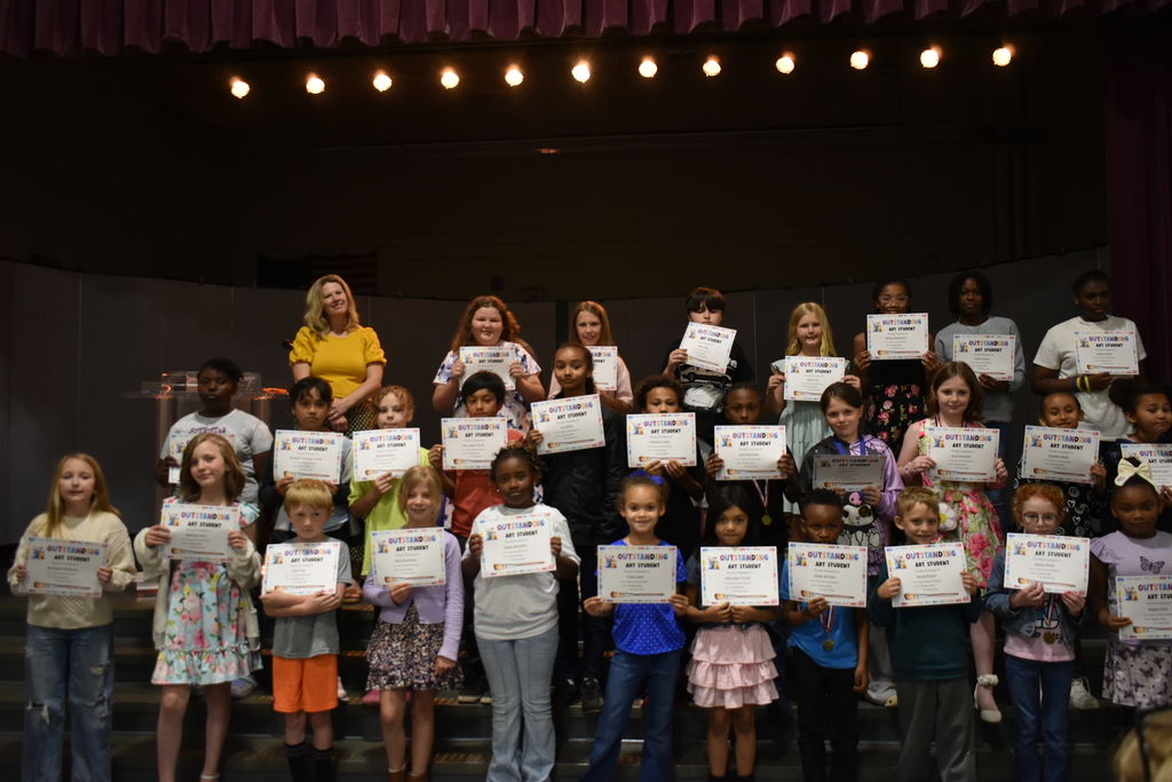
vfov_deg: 40.0
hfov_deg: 57.2
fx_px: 1074
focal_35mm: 33
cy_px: 391
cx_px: 586
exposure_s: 1/50
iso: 800
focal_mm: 22
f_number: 3.8
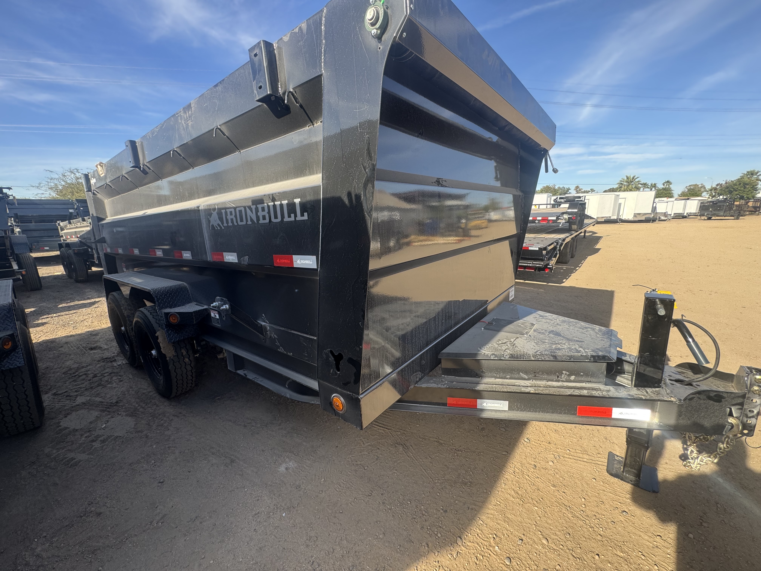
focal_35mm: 14
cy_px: 286
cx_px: 380
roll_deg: -0.1
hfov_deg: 102.1
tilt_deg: -14.7
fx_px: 308
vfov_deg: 85.7
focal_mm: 2.22
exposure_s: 1/260
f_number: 2.2
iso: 40
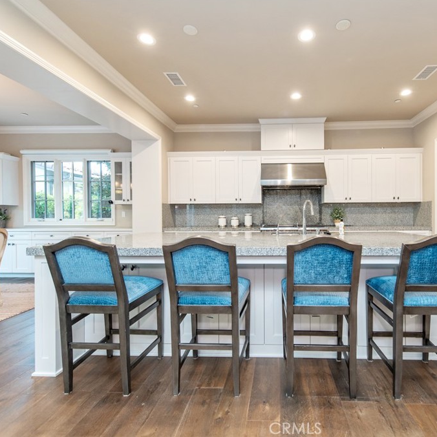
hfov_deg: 79.6
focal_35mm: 18
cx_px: 267
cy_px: 218
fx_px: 257
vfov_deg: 80.7
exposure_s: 1/60
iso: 1000
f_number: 4
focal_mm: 14
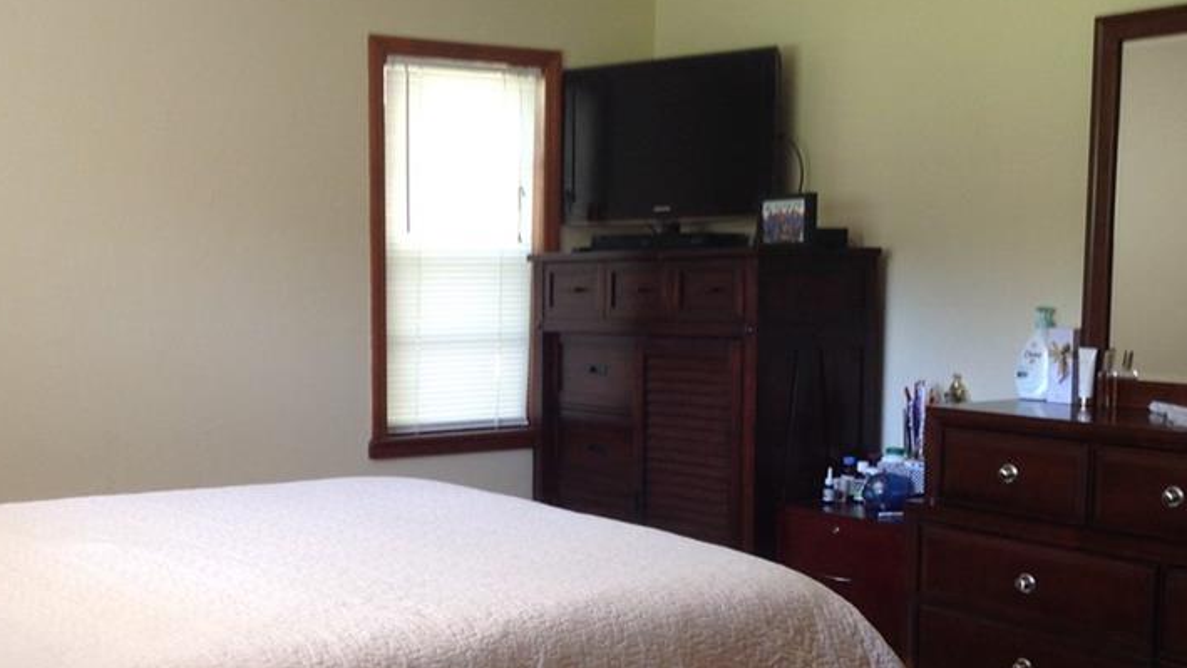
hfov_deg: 37.7
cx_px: 491
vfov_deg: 21.8
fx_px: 1731
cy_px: 440
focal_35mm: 55
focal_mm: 4.28
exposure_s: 1/20
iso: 64
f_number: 2.4
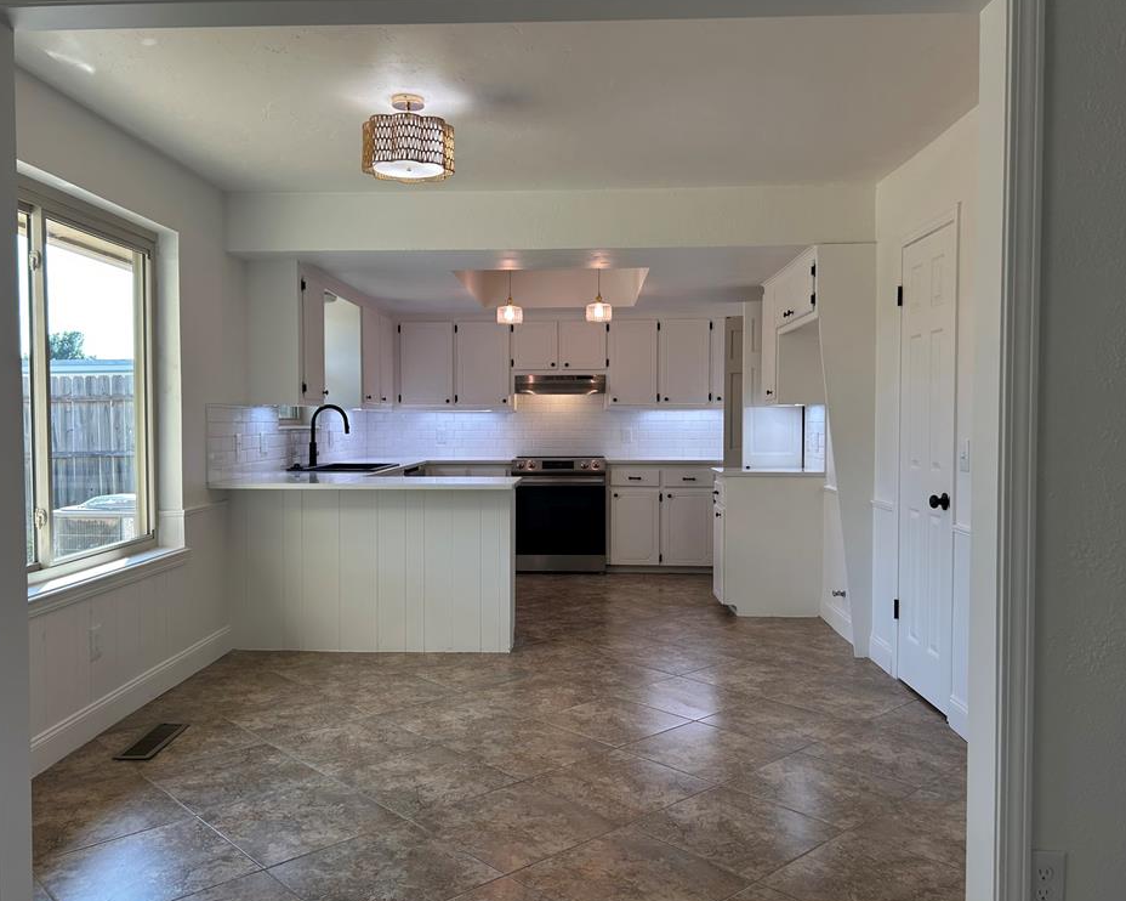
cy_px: 452
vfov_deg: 51.5
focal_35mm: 28
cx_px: 533
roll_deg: +0.6
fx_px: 933
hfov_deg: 62.2
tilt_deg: -2.6
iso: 40
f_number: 1.5
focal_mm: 5.7
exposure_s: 1/179
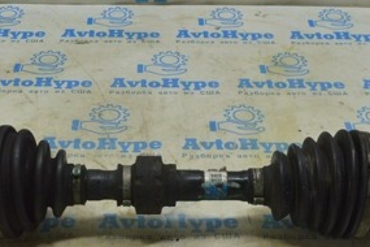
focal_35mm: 74
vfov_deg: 18.3
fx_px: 760
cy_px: 185
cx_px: 153
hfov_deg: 27.3
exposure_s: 1/40
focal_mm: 22
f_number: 5.6
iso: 400
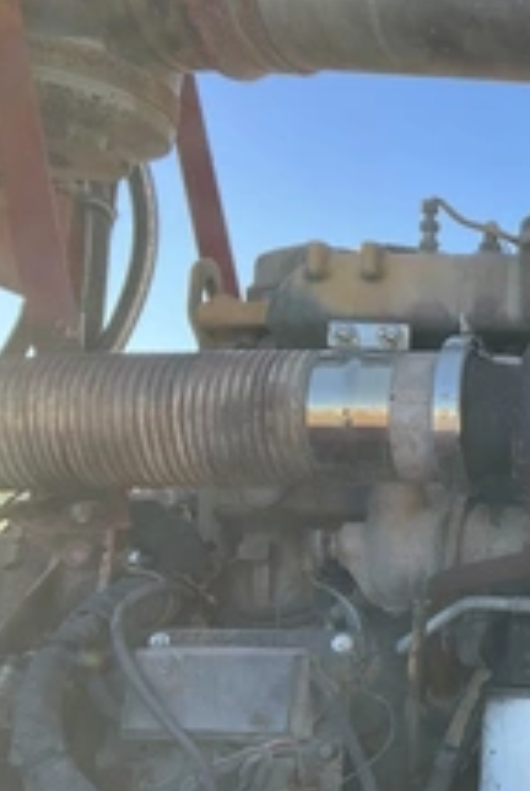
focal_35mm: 56
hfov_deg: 21.4
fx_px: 1233
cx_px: 729
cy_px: 423
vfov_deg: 35.6
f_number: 1.8
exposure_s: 1/409
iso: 25
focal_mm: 3
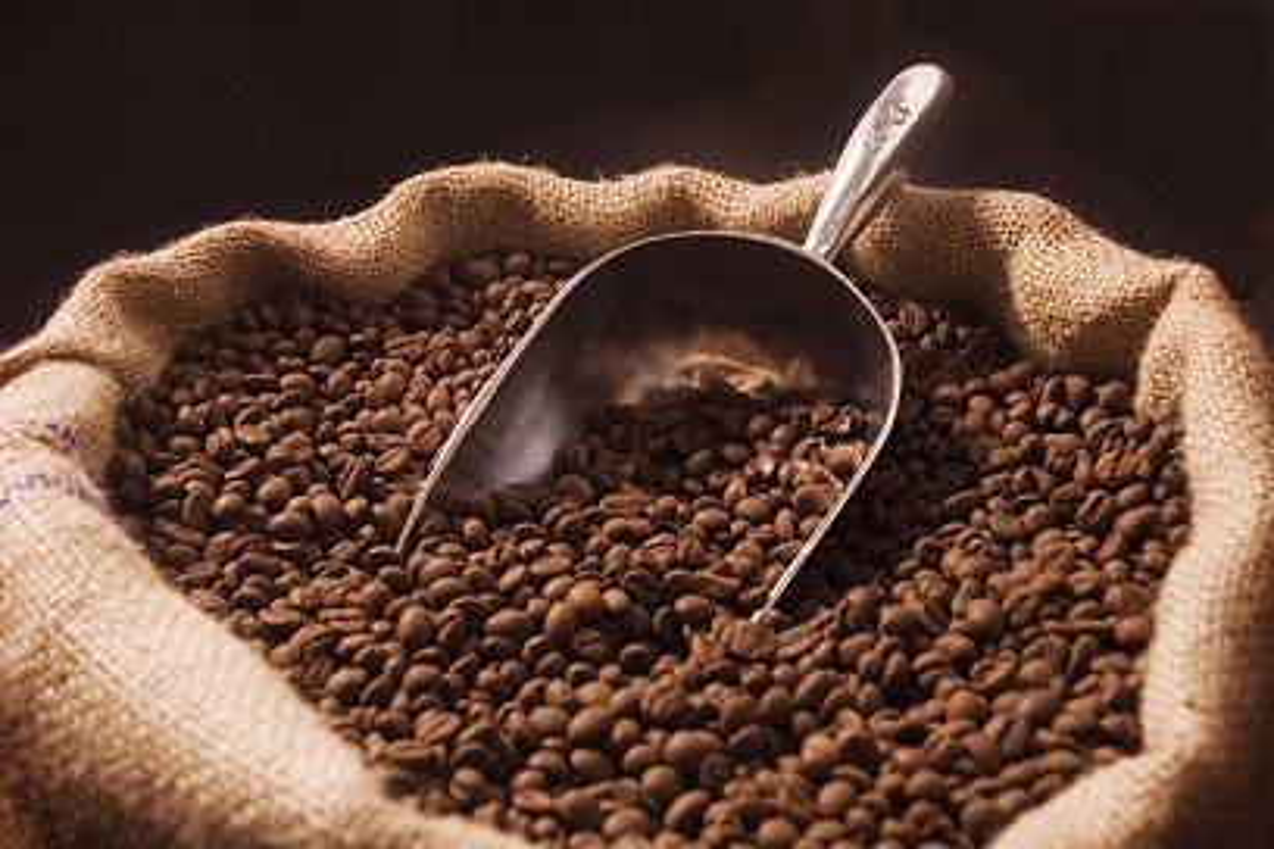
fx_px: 2123
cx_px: 637
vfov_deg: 22.6
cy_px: 424
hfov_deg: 33.4
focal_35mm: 60
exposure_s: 1/320
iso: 200
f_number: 8
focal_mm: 40
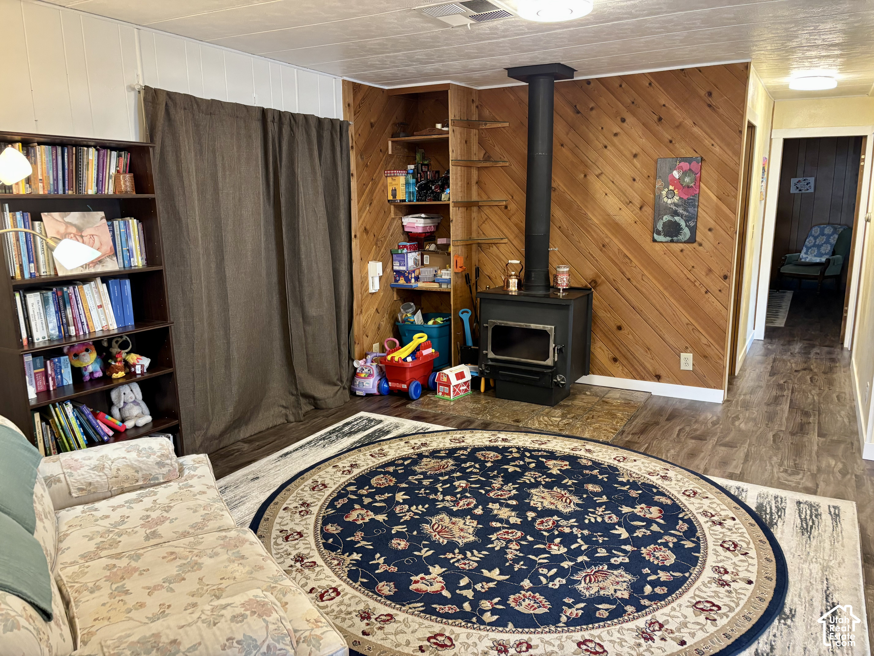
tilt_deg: -10.3
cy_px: 328
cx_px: 437
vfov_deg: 53.1
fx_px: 656
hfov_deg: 67.3
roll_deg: -0.2
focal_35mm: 26
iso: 320
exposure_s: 1/60
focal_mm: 5.96
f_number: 1.6
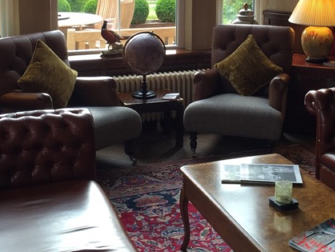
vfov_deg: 23.4
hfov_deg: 31.6
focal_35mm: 61
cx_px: 189
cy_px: 27
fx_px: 591
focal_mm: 4.15
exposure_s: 1/60
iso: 32
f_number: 2.2
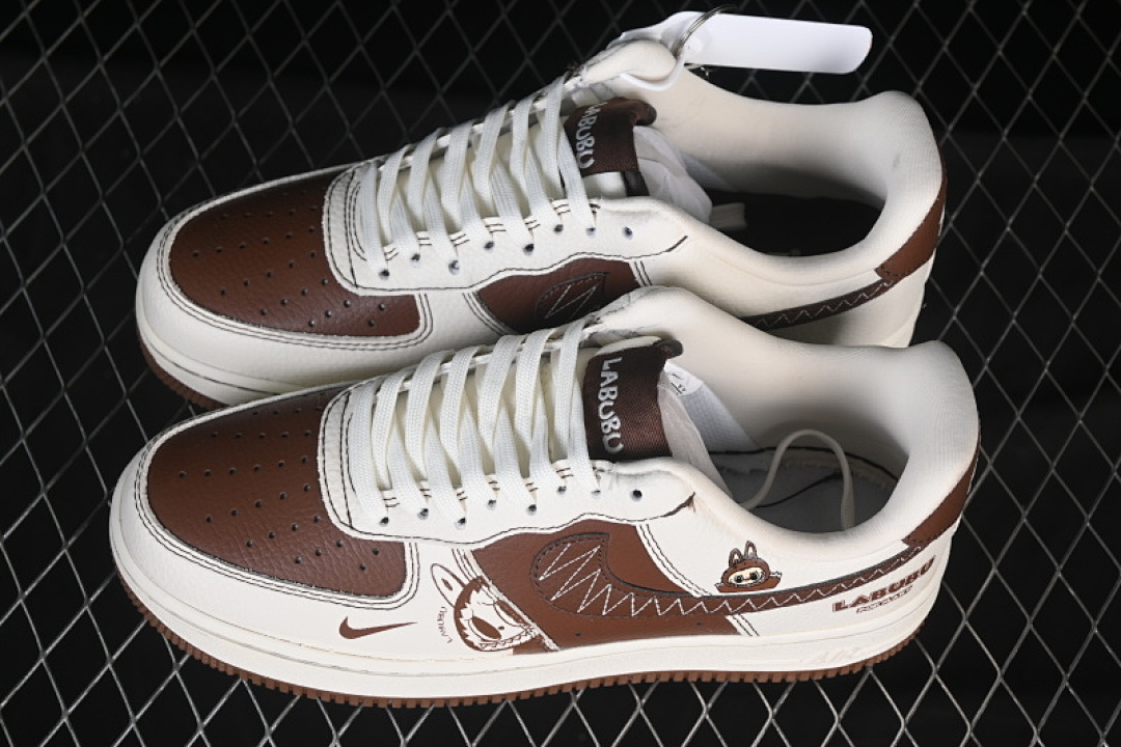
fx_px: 2335
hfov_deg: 27.0
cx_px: 560
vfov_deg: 18.2
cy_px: 374
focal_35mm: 75
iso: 160
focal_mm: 50
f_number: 7.1
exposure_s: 1/100
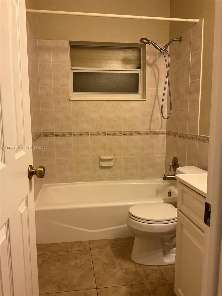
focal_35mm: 29
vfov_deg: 61.7
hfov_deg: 48.2
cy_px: 148
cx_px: 111
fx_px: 248
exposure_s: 1/60
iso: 100
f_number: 1.8
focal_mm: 3
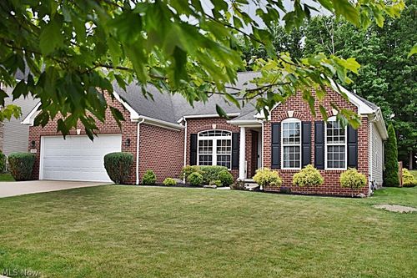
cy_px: 139
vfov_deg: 36.8
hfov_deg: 53.1
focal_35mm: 36
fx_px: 417
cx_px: 208
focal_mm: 24
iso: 500
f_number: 3.8
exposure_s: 1/250
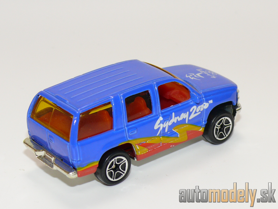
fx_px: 883
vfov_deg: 13.5
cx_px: 139
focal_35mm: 110
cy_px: 104
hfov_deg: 17.9
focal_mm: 14
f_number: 4
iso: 100
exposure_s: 1/30
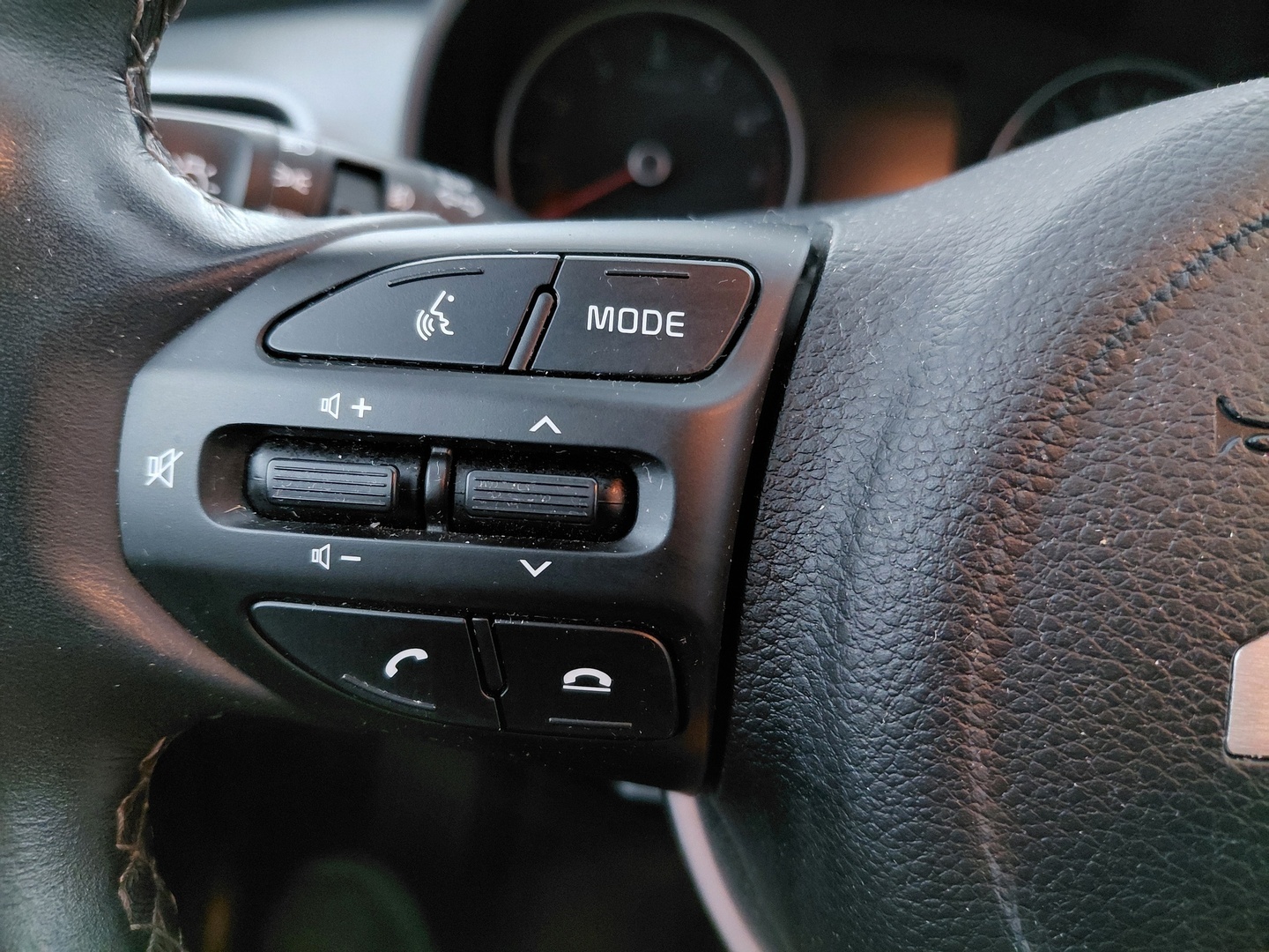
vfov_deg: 54.9
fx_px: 916
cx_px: 634
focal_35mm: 25
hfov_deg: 69.4
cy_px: 476
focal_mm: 4.69
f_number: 1.8
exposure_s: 1/24
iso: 1000
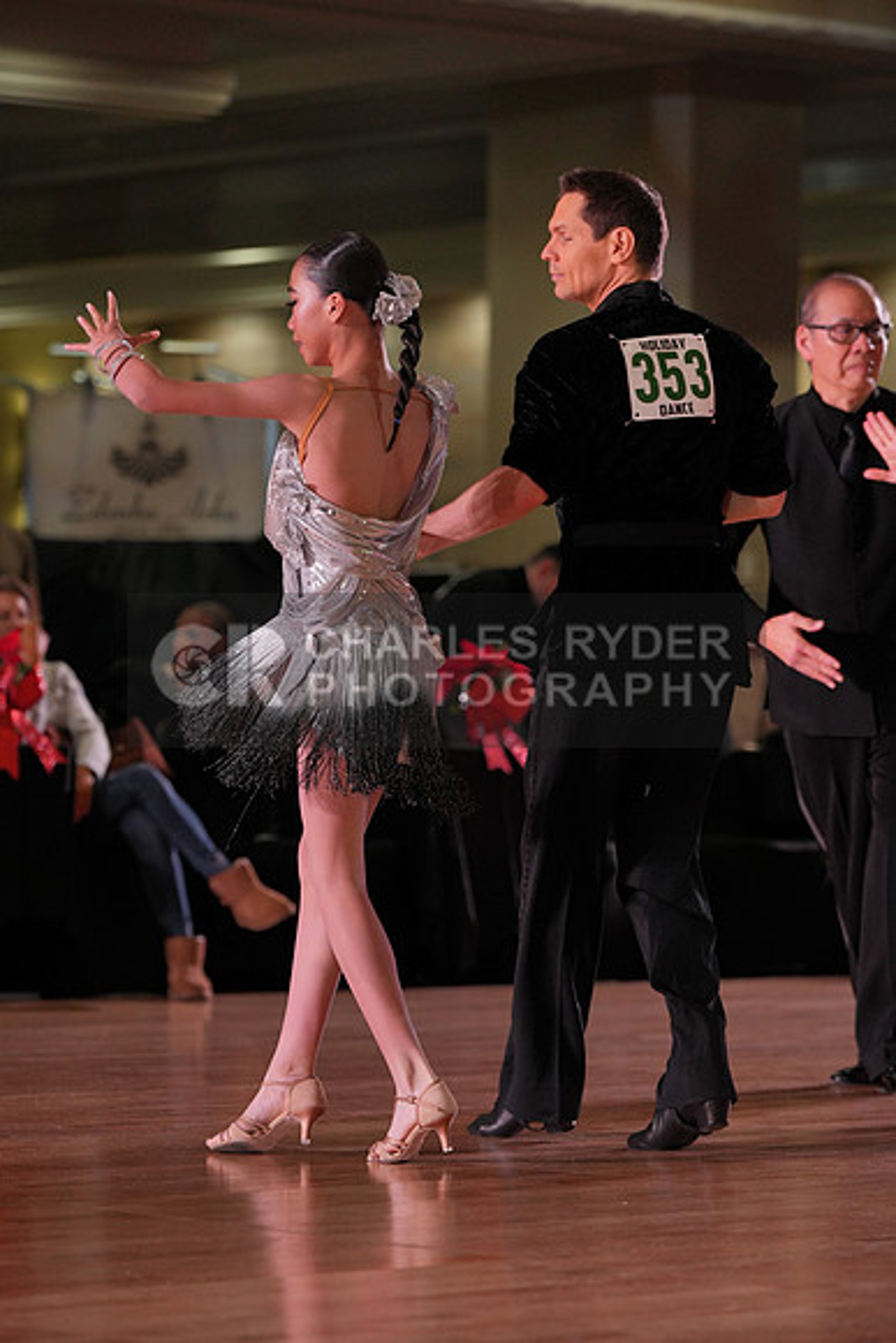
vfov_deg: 13.6
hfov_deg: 9.1
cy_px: 672
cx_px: 448
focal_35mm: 151
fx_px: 5634
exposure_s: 1/500
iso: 1250
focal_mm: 151
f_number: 4
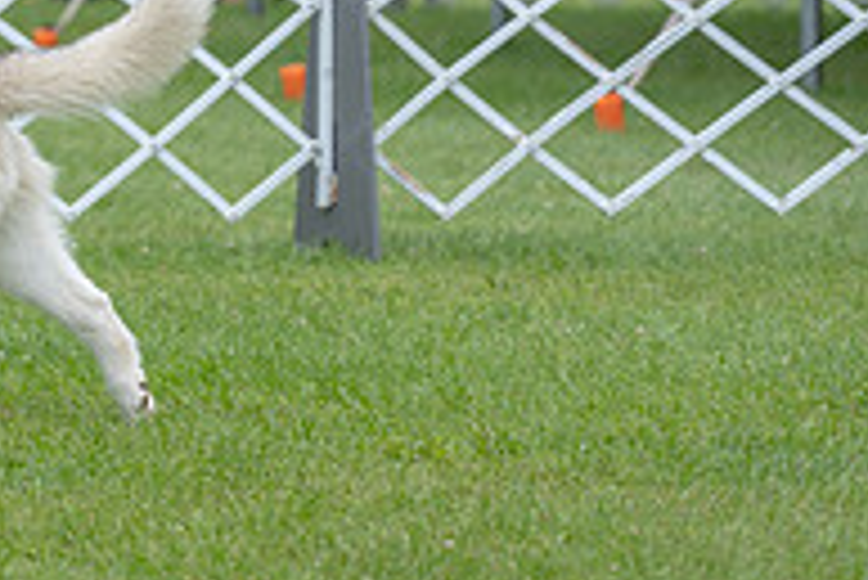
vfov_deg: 3.5
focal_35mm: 390
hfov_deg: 5.2
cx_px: -328
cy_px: -214
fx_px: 9410
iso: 400
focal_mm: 130
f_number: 4.5
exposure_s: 1/1000
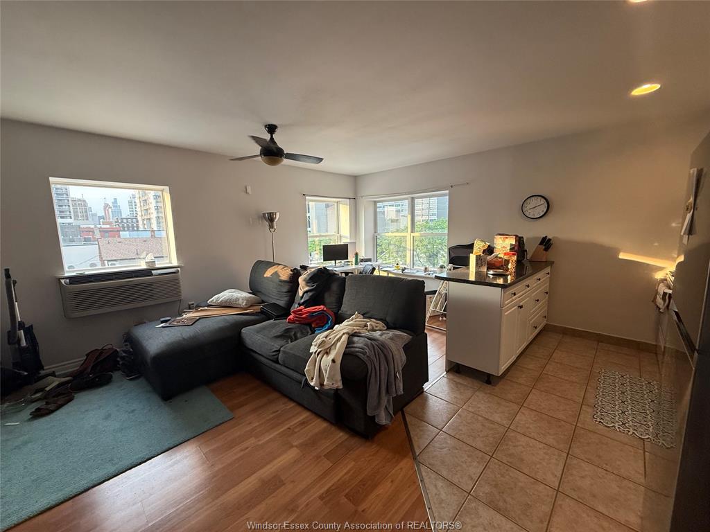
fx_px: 287
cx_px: 355
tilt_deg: -8.3
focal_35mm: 14
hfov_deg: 102.1
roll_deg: +0.6
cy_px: 266
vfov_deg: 85.7
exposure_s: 1/99
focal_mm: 2.22
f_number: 2.2
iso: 160
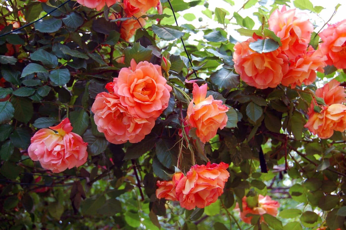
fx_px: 547
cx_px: 173
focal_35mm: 57
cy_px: 115
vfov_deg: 23.7
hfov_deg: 35.1
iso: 250
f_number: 5.6
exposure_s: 1/125
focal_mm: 38
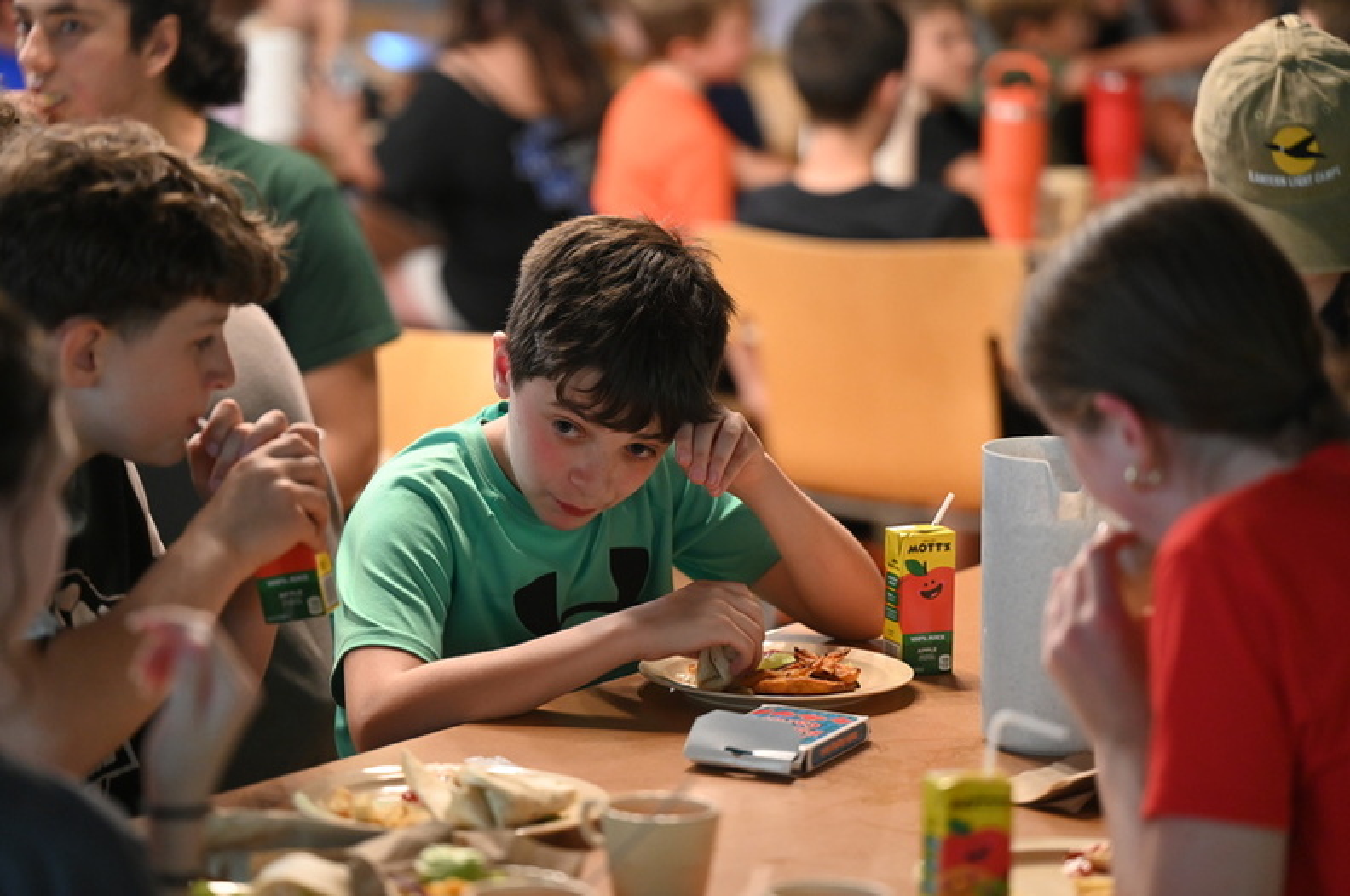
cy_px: 448
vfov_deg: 11.9
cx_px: 675
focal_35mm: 115
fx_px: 4307
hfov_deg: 17.8
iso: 3200
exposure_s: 1/125
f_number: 2.8
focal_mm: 115
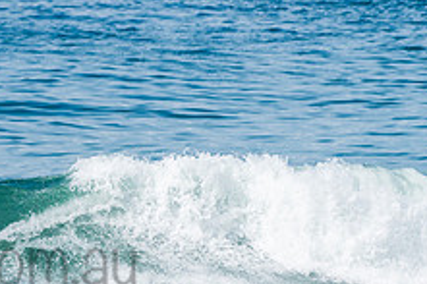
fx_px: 15573
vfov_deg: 1.0
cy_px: 241
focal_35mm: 1314
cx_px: -68
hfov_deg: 1.6
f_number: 5.6
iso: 220
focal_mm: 500
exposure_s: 1/2000
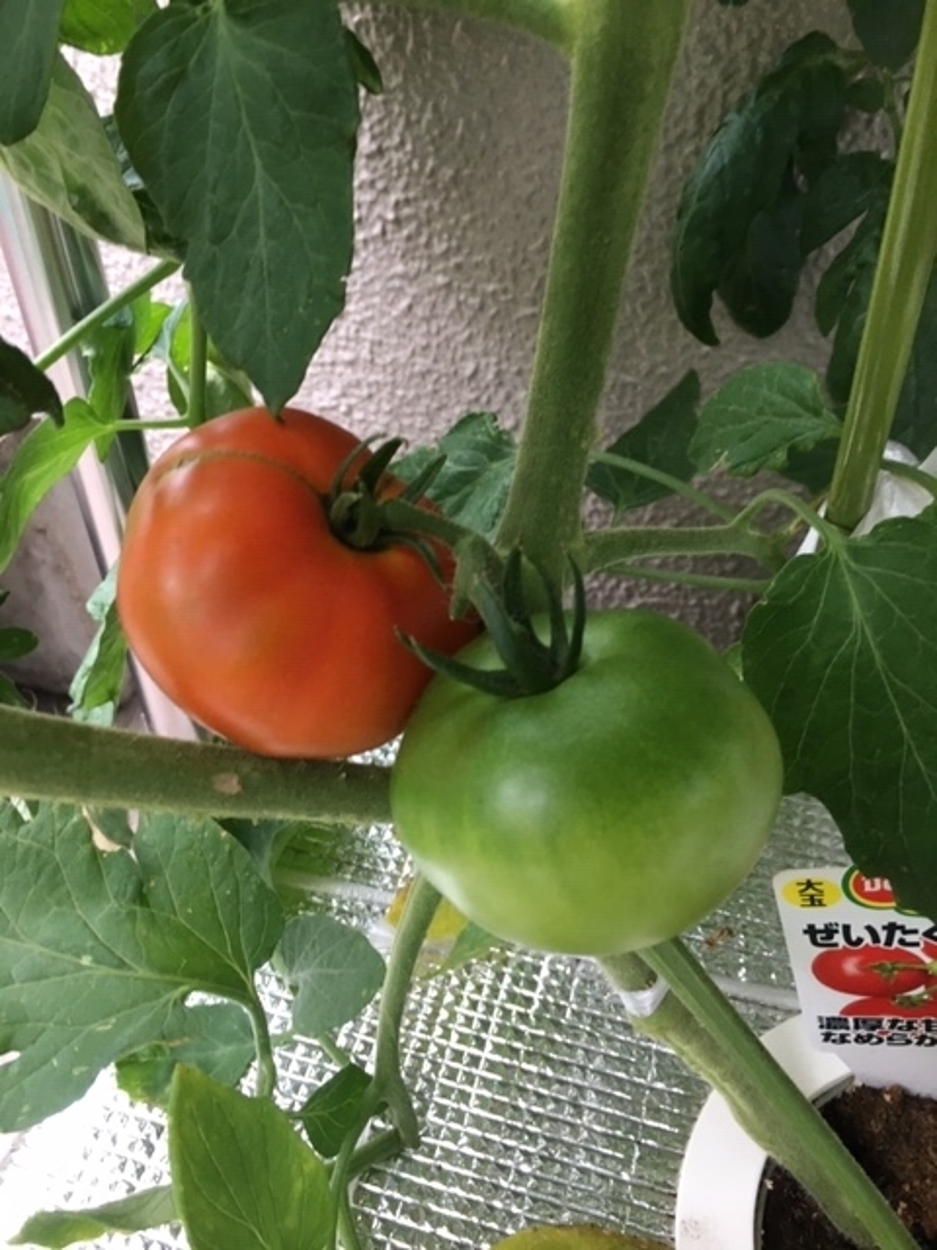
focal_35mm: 29
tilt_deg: -43.7
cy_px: 625
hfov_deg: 48.2
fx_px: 1047
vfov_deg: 61.7
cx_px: 468
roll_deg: -0.1
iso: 80
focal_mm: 4.15
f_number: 2.2
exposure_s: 1/30
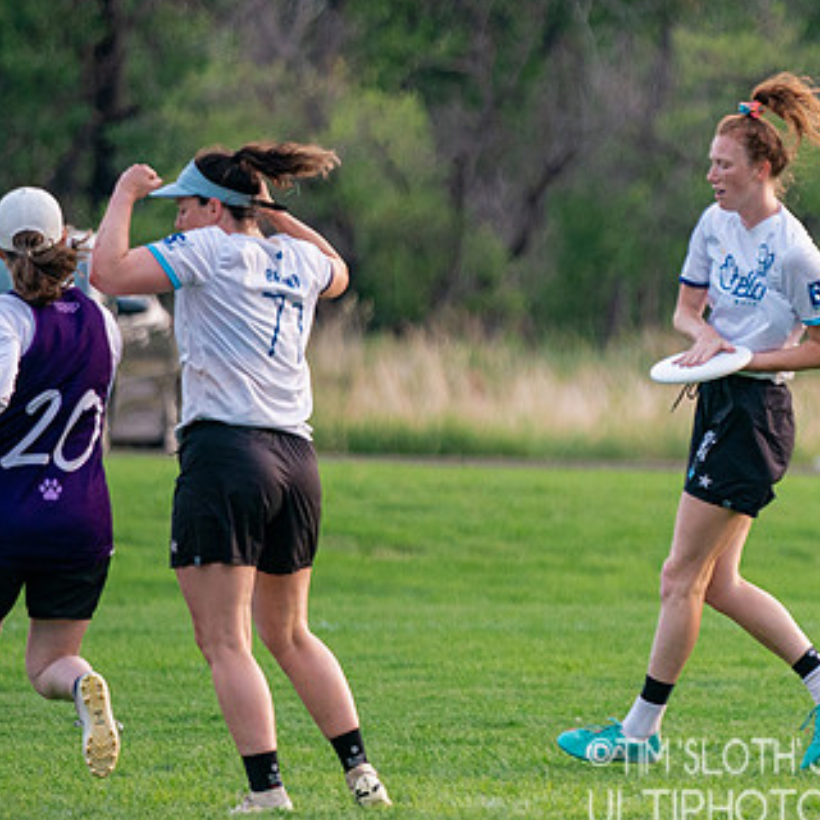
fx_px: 13373
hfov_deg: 3.5
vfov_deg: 3.5
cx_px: 814
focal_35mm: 499
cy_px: 452
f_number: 2.8
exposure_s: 1/2000
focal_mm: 200
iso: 640
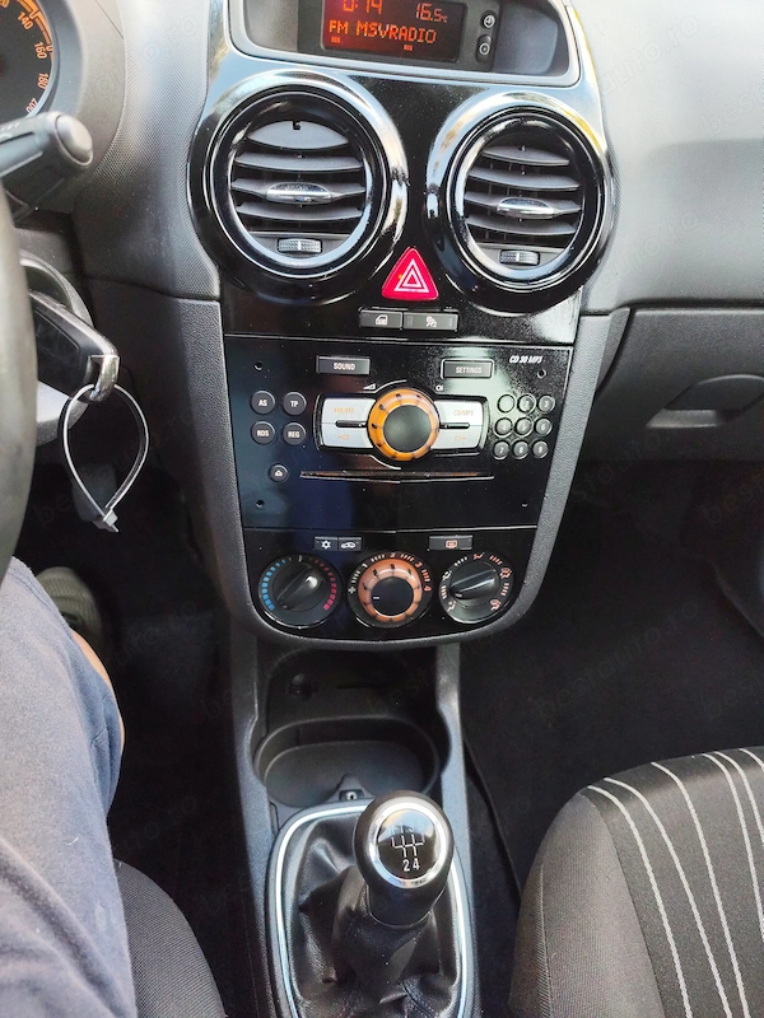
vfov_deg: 73.9
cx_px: 382
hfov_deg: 58.9
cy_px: 509
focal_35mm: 23
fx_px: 677
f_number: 1.65
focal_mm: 6.19
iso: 808
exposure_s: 1/100
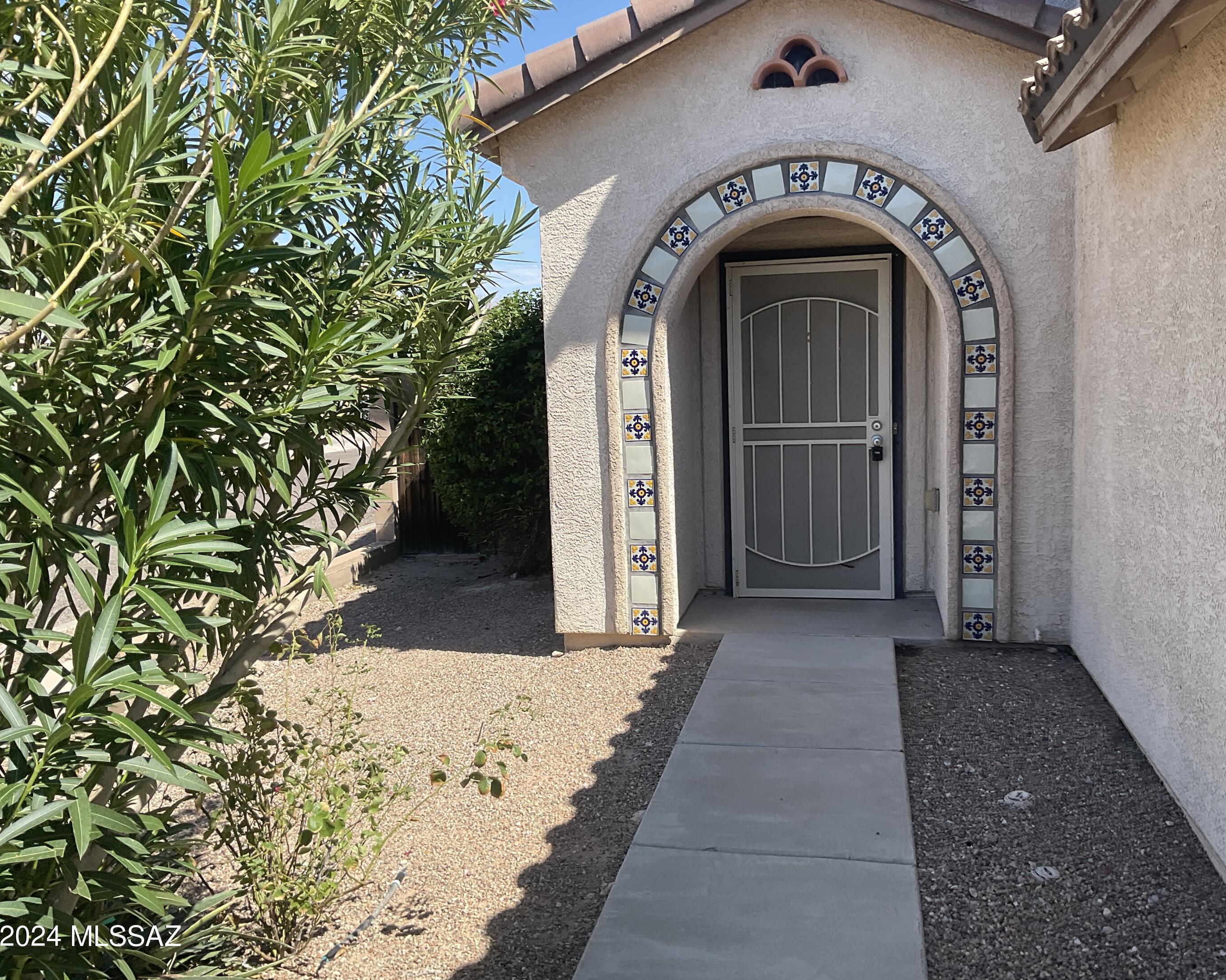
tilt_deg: -5.6
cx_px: 647
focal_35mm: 31
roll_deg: +3.7
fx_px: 1125
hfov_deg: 57.1
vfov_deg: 47.1
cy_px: 479
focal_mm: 3
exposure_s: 1/962
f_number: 1.8
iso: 16
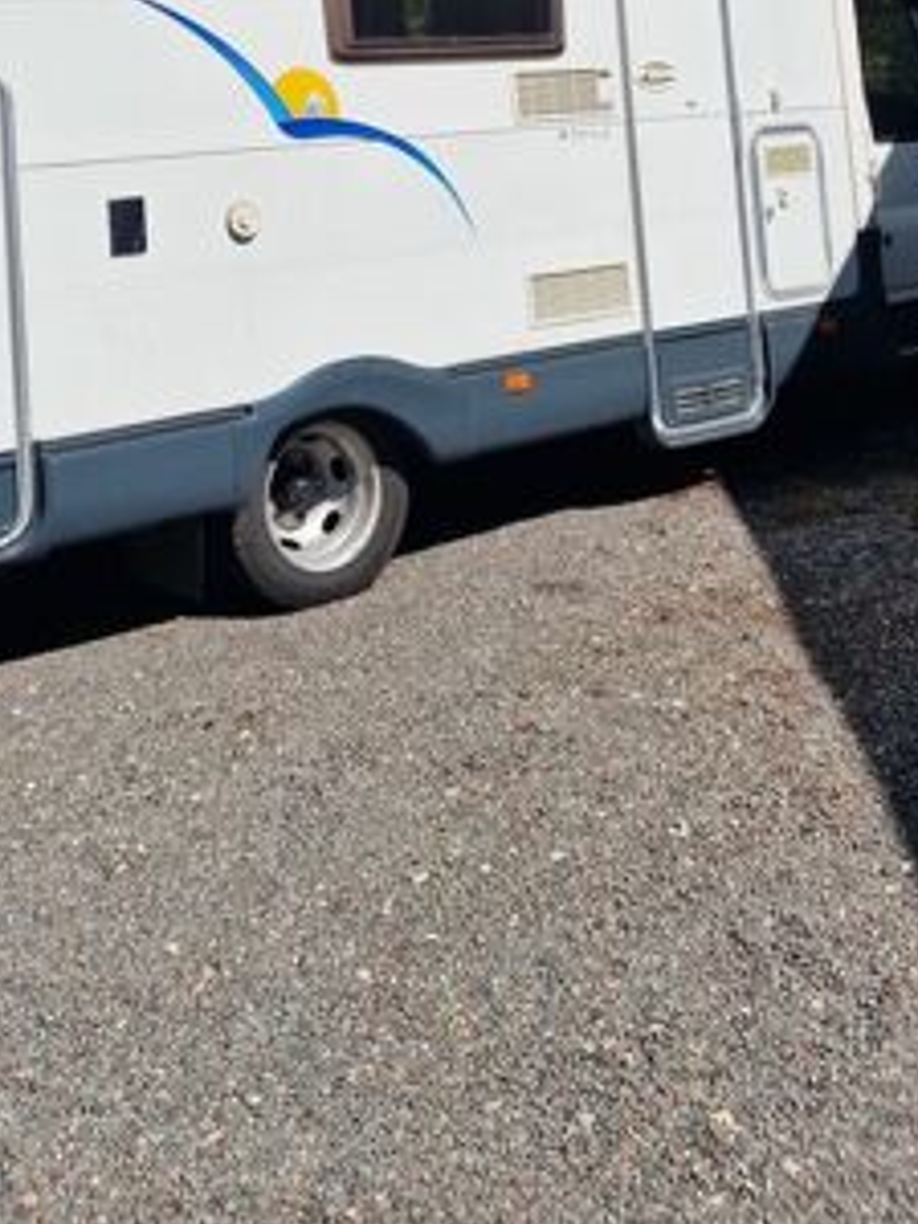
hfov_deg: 29.6
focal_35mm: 49
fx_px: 1733
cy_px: -4
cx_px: 359
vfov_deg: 35.2
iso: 50
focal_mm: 6.4
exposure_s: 1/2584
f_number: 1.8
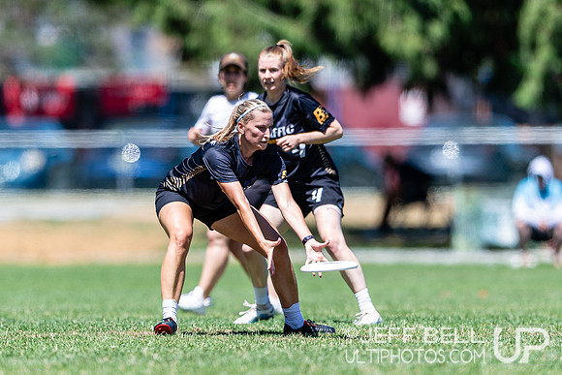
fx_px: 11404
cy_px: 185
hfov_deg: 2.8
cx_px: 234
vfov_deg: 1.9
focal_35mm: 730
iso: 125
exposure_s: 1/1600
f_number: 3.2
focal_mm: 400
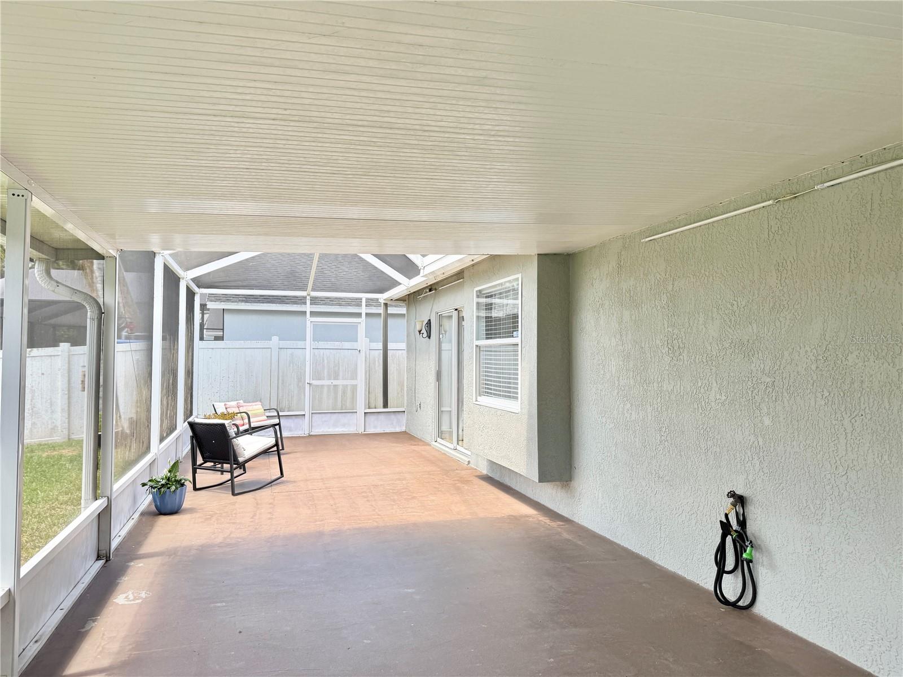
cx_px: 452
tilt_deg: +1.4
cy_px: 338
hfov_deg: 71.6
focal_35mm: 24
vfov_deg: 56.8
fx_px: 626
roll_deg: -0.2
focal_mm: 6.76
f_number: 1.78
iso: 80
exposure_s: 1/456
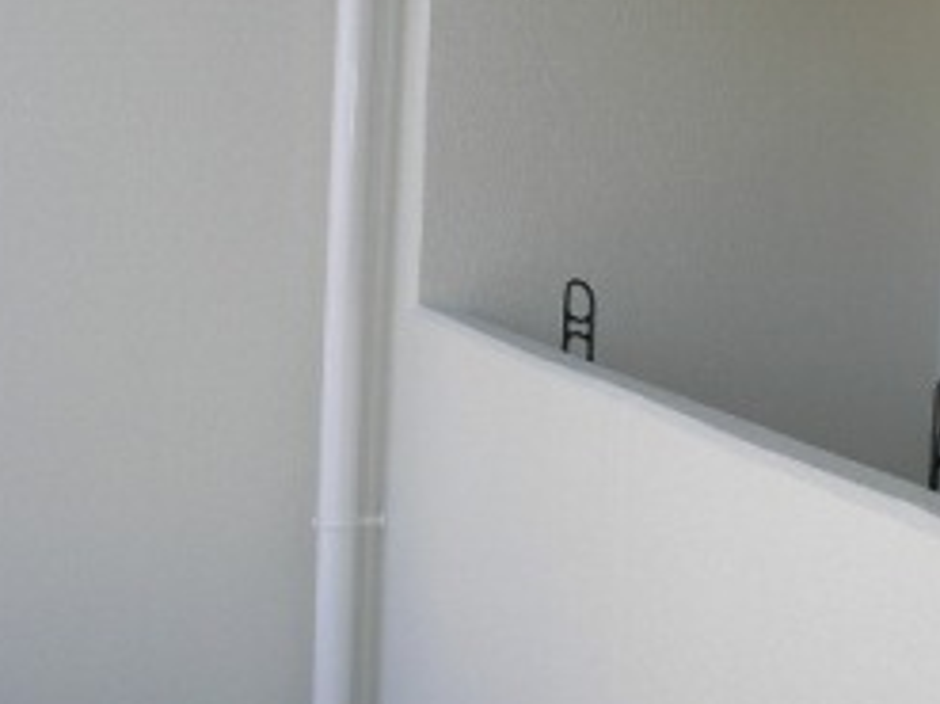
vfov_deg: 21.0
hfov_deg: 28.0
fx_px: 1873
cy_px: 122
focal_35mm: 69
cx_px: 643
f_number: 4.1
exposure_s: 1/142
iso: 50
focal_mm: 5.8
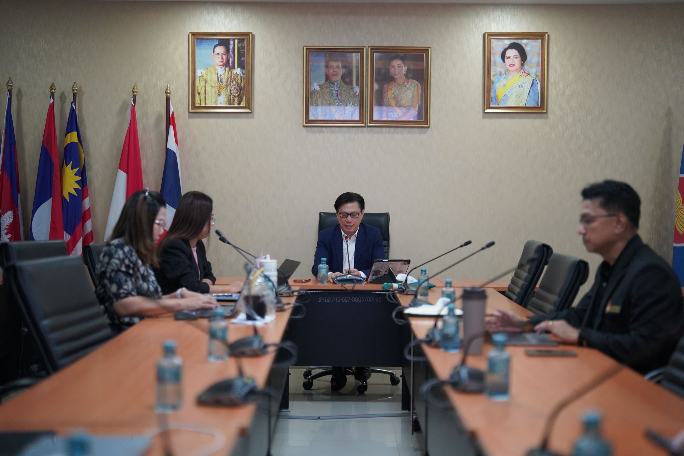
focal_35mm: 50
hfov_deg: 39.6
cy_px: 228
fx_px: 950
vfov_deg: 27.0
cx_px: 342
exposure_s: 1/2000
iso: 3200
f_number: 1.2
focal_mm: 50
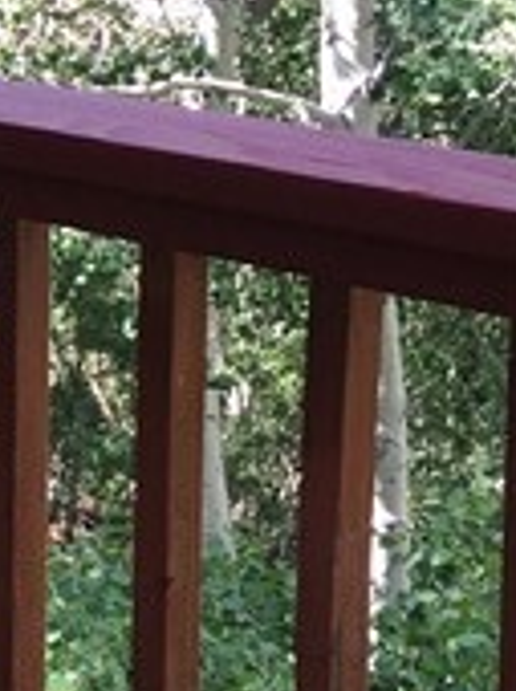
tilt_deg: -12.5
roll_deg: +4.1
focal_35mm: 175
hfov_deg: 7.5
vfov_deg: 11.3
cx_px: -1024
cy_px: 350
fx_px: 3487
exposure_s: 1/187
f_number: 2.2
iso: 32
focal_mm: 4.15
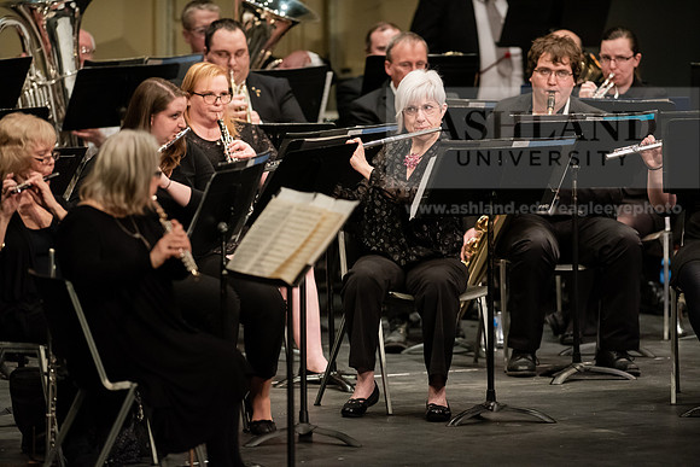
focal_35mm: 300
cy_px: 234
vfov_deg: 4.6
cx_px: 350
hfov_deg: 6.9
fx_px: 5834
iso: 4000
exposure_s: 1/320
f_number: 3.5
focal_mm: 300
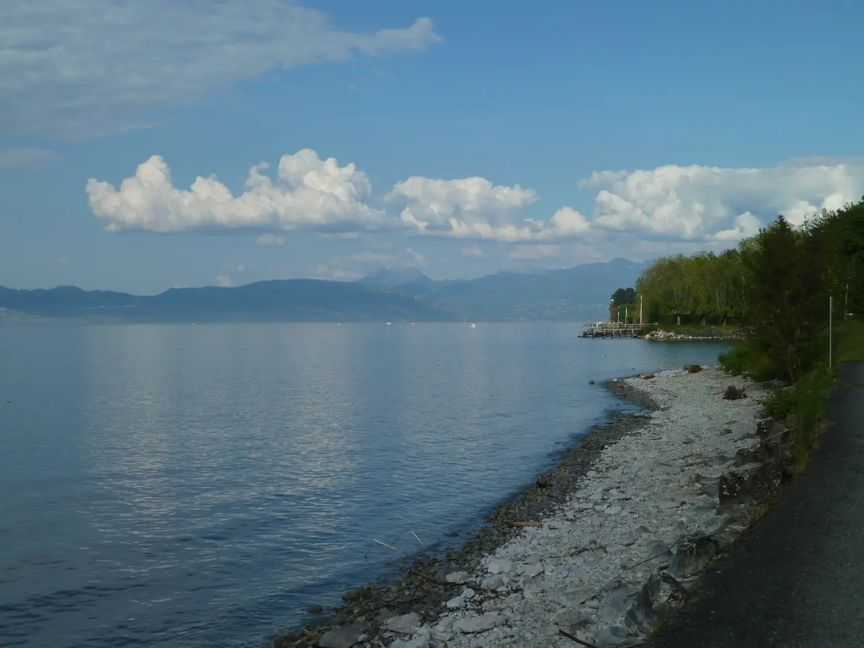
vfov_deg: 26.6
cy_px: 324
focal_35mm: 55
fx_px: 1373
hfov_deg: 34.9
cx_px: 432
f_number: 5.6
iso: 80
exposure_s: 1/800
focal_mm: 9.1
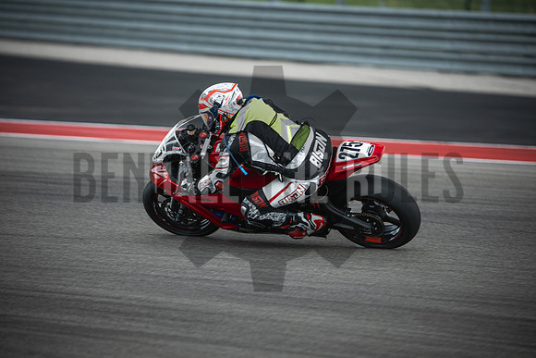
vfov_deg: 4.6
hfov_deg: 6.9
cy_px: 179
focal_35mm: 300
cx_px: 268
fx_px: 4468
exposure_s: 1/1600
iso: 320
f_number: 2
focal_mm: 200
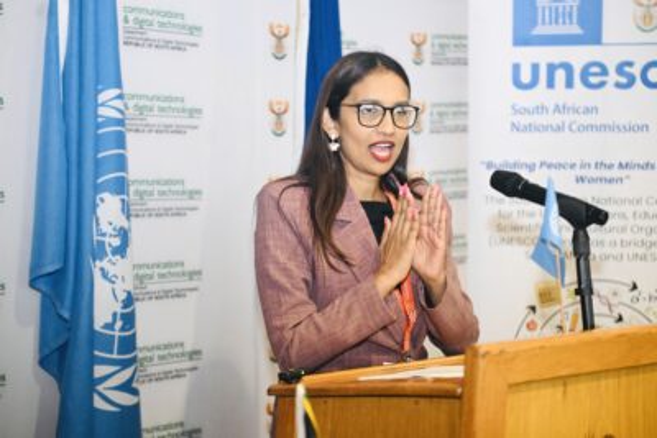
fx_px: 1278
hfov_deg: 28.8
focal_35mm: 70
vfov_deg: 19.5
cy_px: 219
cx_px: 328
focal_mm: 70
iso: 2000
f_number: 2.8
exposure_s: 1/80
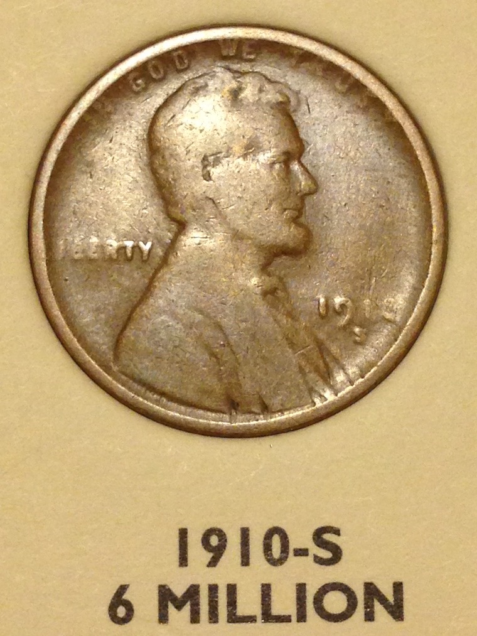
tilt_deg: -56.5
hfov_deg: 43.0
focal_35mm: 33
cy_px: 318
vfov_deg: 55.3
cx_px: 238
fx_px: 606
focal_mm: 4.12
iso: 160
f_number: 2.4
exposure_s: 1/20
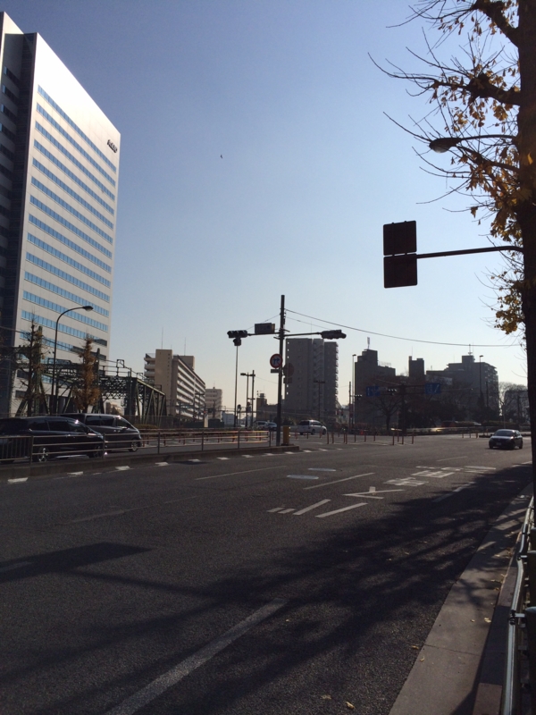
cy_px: 358
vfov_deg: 60.0
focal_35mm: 30
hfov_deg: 46.8
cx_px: 268
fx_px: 619
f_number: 2.2
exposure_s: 1/8264
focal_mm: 4.12
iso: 40
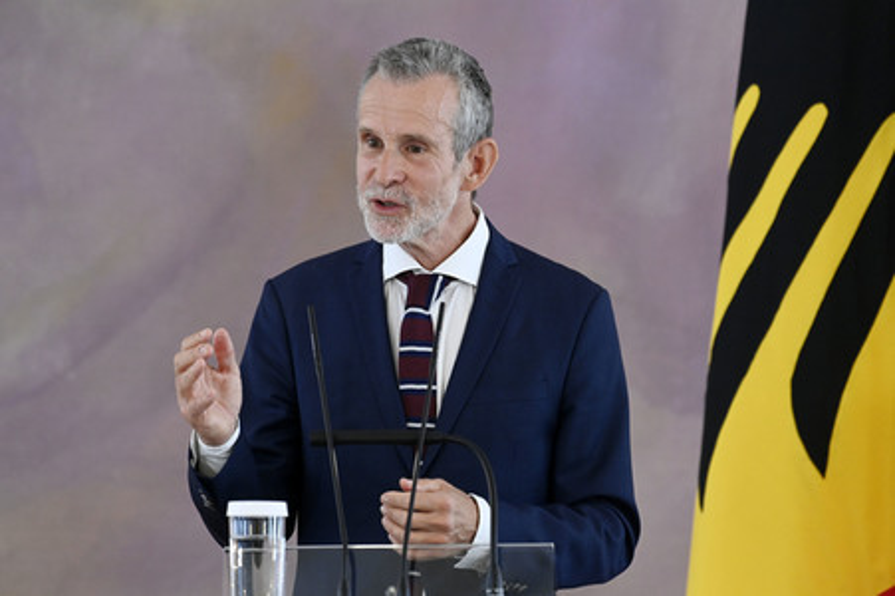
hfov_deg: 5.6
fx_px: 9192
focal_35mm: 370
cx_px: 448
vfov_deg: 3.7
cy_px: 298
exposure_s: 1/400
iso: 6400
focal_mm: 370
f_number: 5.6
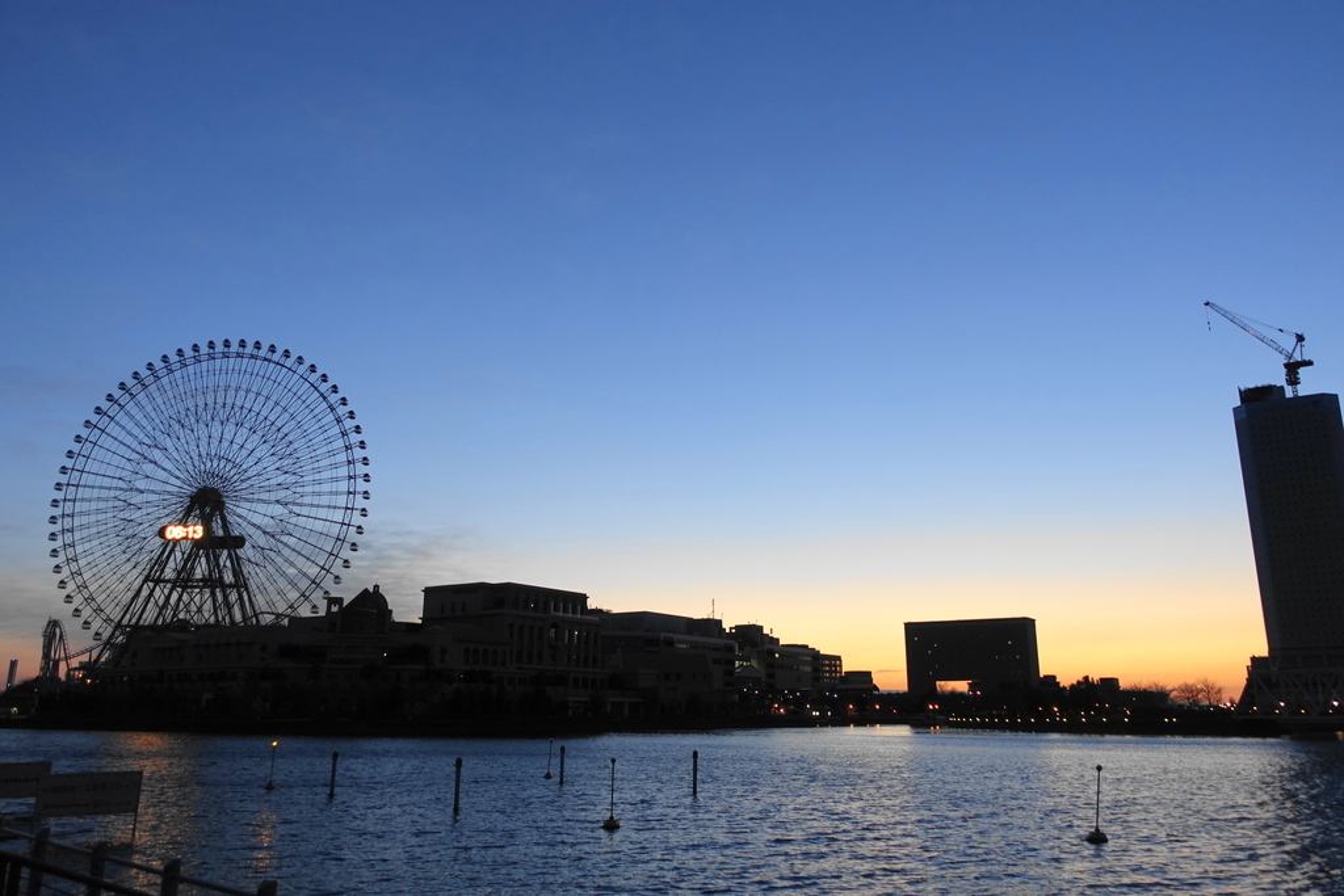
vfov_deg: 53.1
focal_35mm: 24
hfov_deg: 73.7
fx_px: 896
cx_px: 672
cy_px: 448
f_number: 1.8
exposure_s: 1/30
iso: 160
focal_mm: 8.8
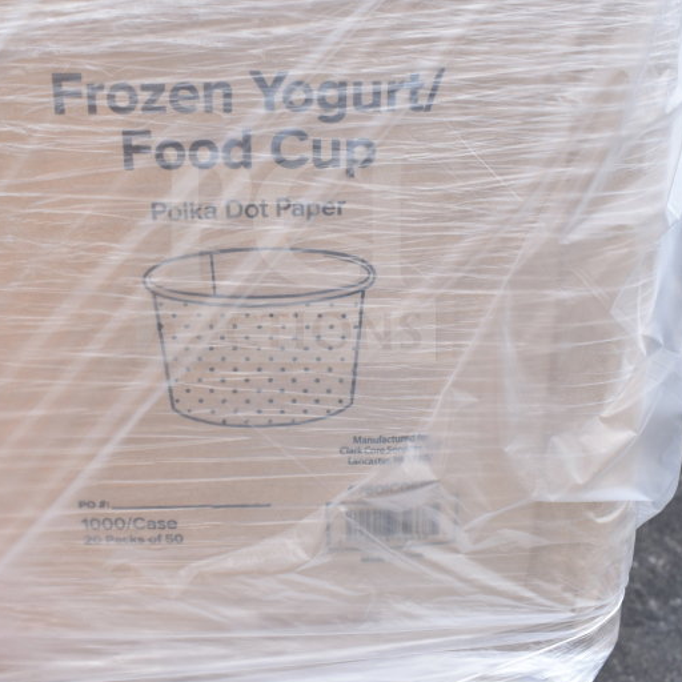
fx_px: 914
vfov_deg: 40.6
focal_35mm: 41
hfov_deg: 40.8
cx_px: 285
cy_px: 256
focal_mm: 18
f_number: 5.6
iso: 200
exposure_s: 1/320
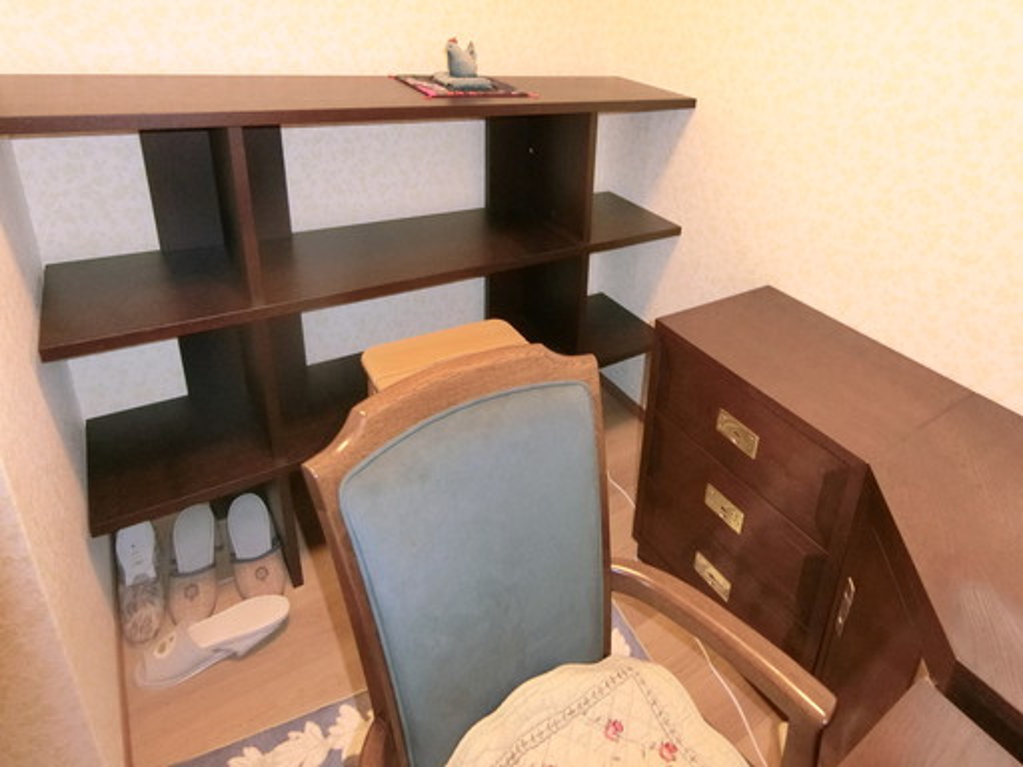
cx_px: 512
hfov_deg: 84.7
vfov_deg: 68.7
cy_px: 384
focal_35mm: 19
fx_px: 562
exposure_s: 1/60
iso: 640
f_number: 2.7
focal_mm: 4.1
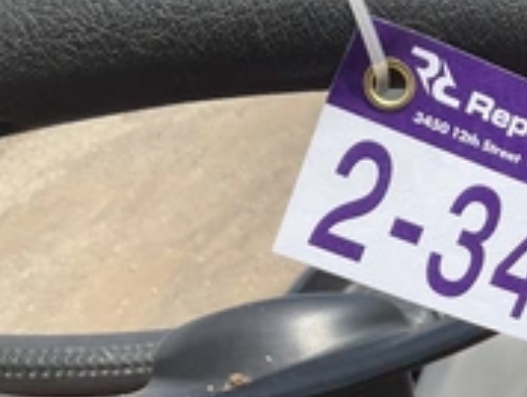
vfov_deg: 22.3
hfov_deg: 27.1
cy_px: 332
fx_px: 991
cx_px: 589
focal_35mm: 65
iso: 25
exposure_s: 1/1412
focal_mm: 3
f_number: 1.8
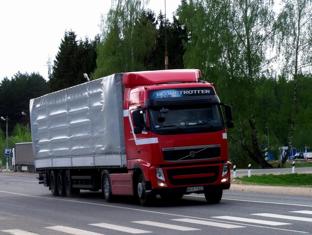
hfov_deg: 18.5
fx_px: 957
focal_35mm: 106
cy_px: 118
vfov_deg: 14.0
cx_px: 156
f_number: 4.2
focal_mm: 18.8
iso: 200
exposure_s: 1/640
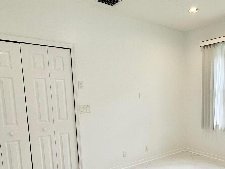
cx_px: 167
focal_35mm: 31
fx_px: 201
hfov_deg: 55.7
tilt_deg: -6.8
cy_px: 120
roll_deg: +0.6
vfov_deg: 44.4
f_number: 2.2
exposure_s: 1/120
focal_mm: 2.22
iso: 50
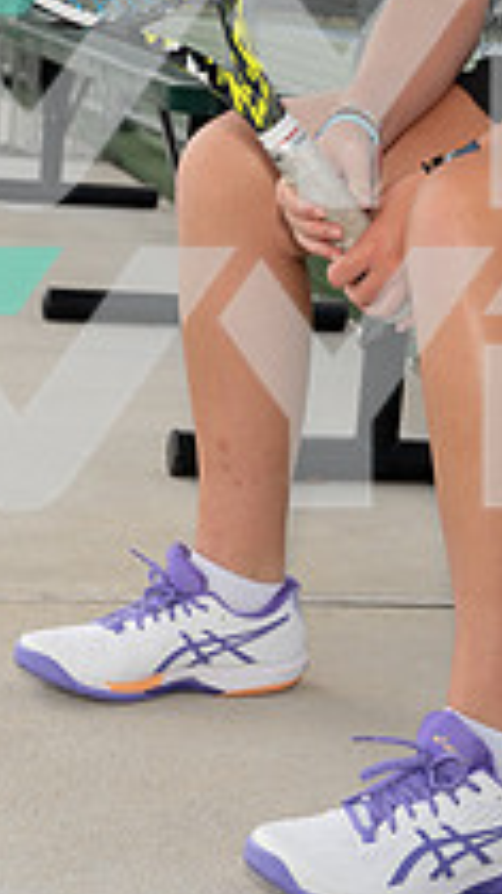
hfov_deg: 12.1
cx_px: 442
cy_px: 81
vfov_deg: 21.1
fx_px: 2345
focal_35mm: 99
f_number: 5.6
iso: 100
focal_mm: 44
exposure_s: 1/250
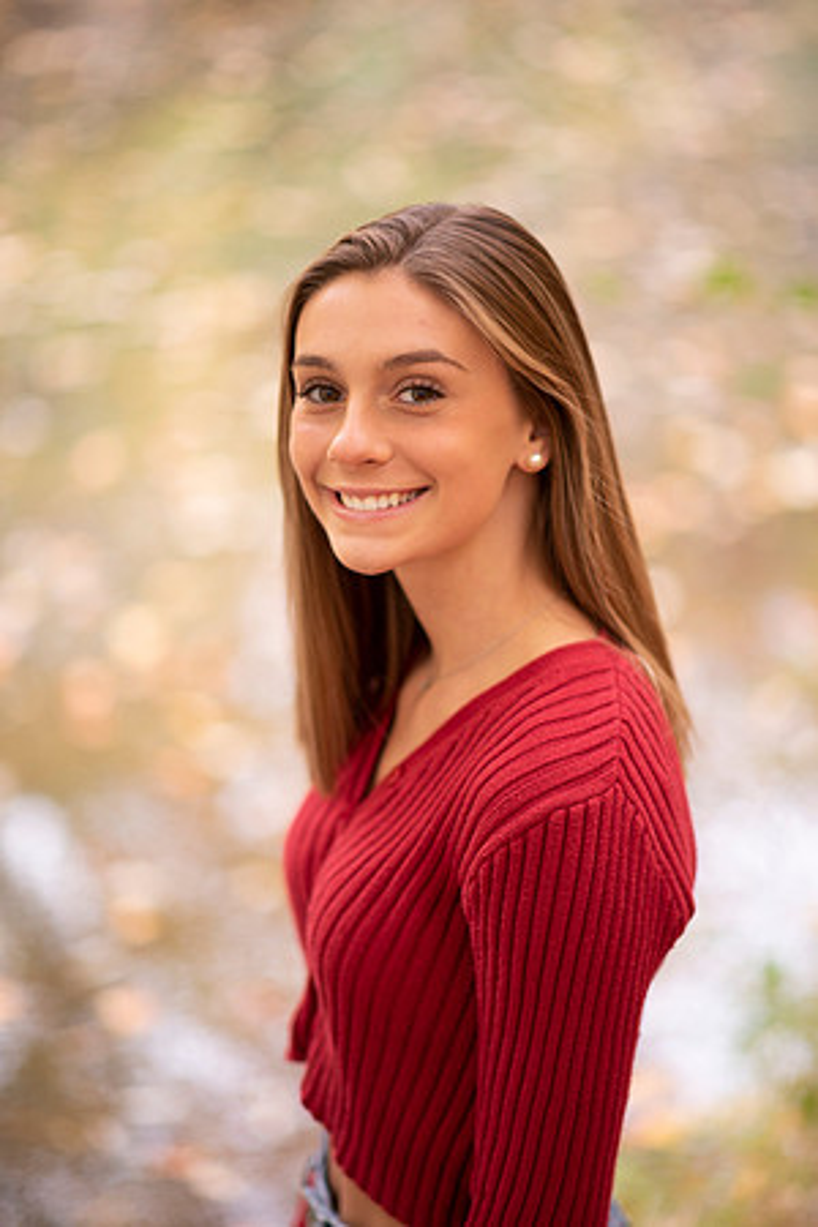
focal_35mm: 85
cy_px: 614
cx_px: 409
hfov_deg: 16.1
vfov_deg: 23.9
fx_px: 2897
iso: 100
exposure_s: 1/160
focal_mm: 85
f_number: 1.8
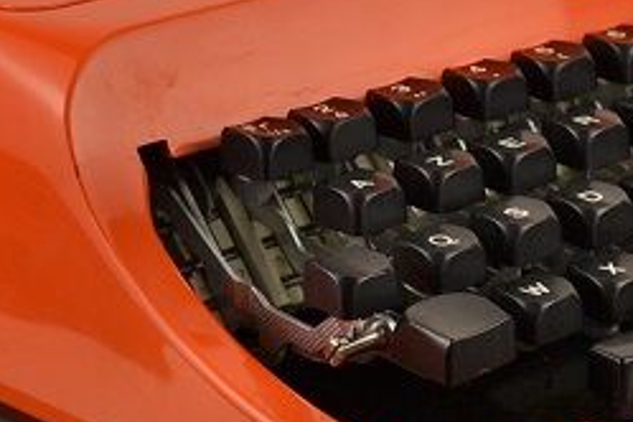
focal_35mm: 200
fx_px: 3516
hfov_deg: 10.3
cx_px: 394
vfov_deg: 6.9
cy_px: 93
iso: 140
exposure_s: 1/125
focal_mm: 36
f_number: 5.6
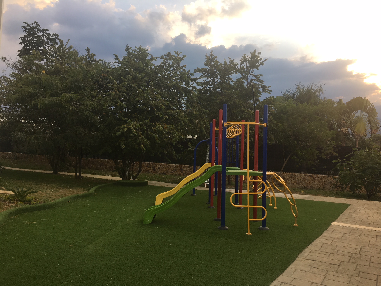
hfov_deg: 61.7
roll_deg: -2.0
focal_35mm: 29
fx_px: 319
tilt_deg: +3.2
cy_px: 143
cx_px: 190
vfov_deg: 48.2
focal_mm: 4.15
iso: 25
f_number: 2.2
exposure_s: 1/370
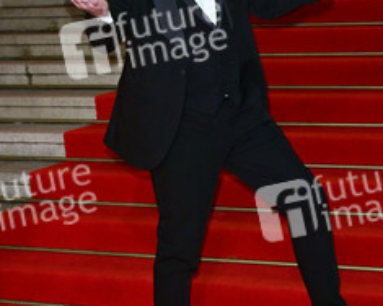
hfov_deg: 23.0
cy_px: 122
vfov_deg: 18.5
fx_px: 941
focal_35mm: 83
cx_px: 191
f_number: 4.5
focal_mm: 52
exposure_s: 1/160
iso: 5000
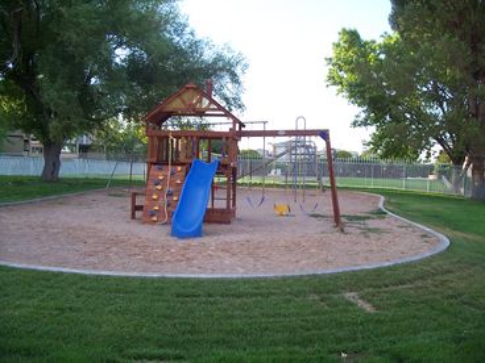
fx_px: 476
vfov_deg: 41.8
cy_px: 182
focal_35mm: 34
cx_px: 242
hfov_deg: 54.0
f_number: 2.7
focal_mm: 5.6
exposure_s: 1/180
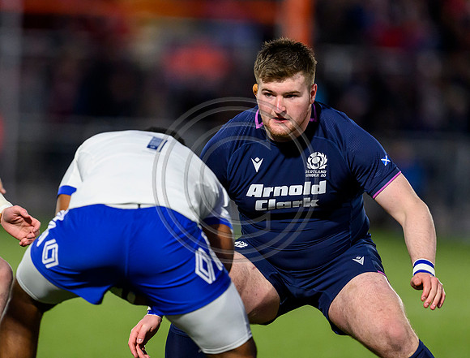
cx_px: 221
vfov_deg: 2.3
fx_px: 8819
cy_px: 183
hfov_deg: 3.1
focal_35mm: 646
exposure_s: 1/1250
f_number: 3.2
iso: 4000
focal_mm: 400
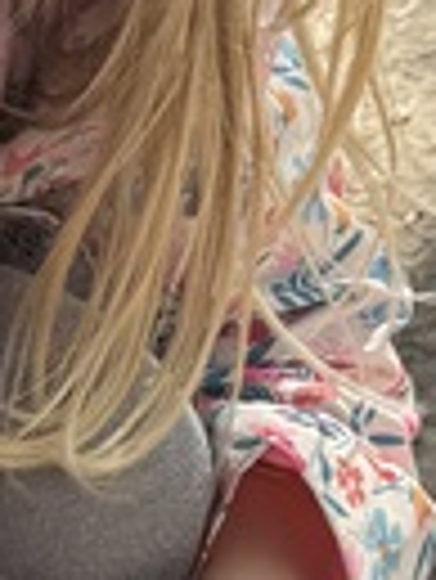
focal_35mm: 190
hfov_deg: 7.6
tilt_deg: -27.6
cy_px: 616
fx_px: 3186
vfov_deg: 10.3
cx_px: -324
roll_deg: +6.7
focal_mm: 6.76
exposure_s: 1/322
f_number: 1.78
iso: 80
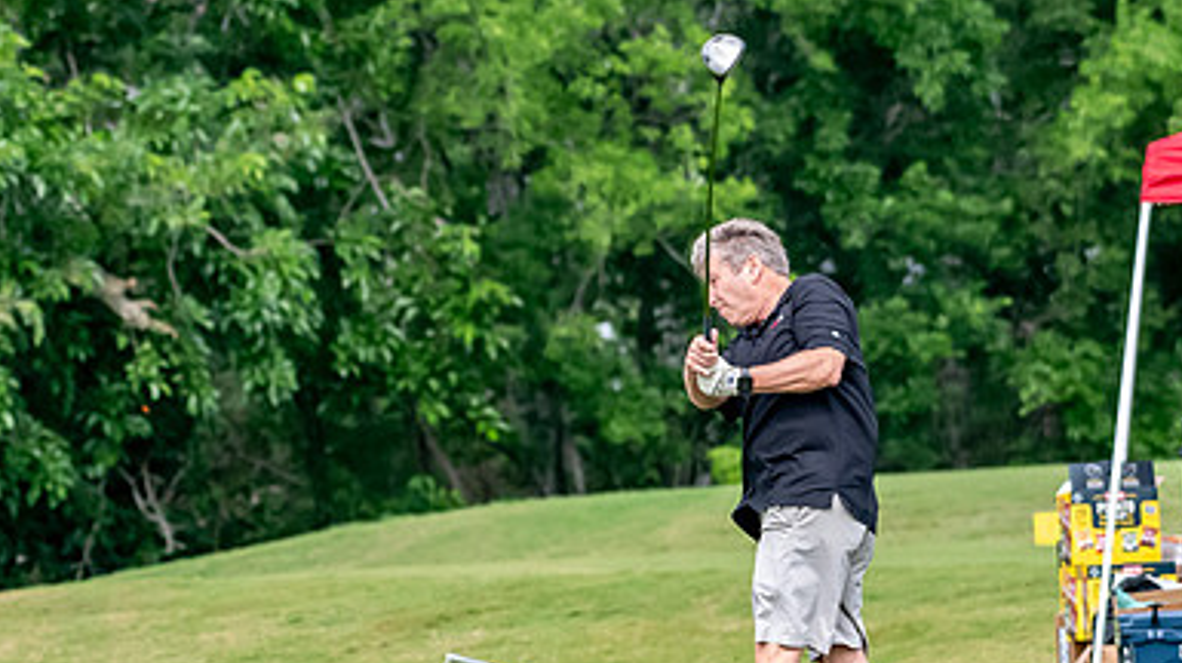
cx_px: 786
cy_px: 539
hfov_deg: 4.6
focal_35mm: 474
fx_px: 14847
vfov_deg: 2.6
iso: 2000
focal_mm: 200
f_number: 5.6
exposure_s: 1/2000
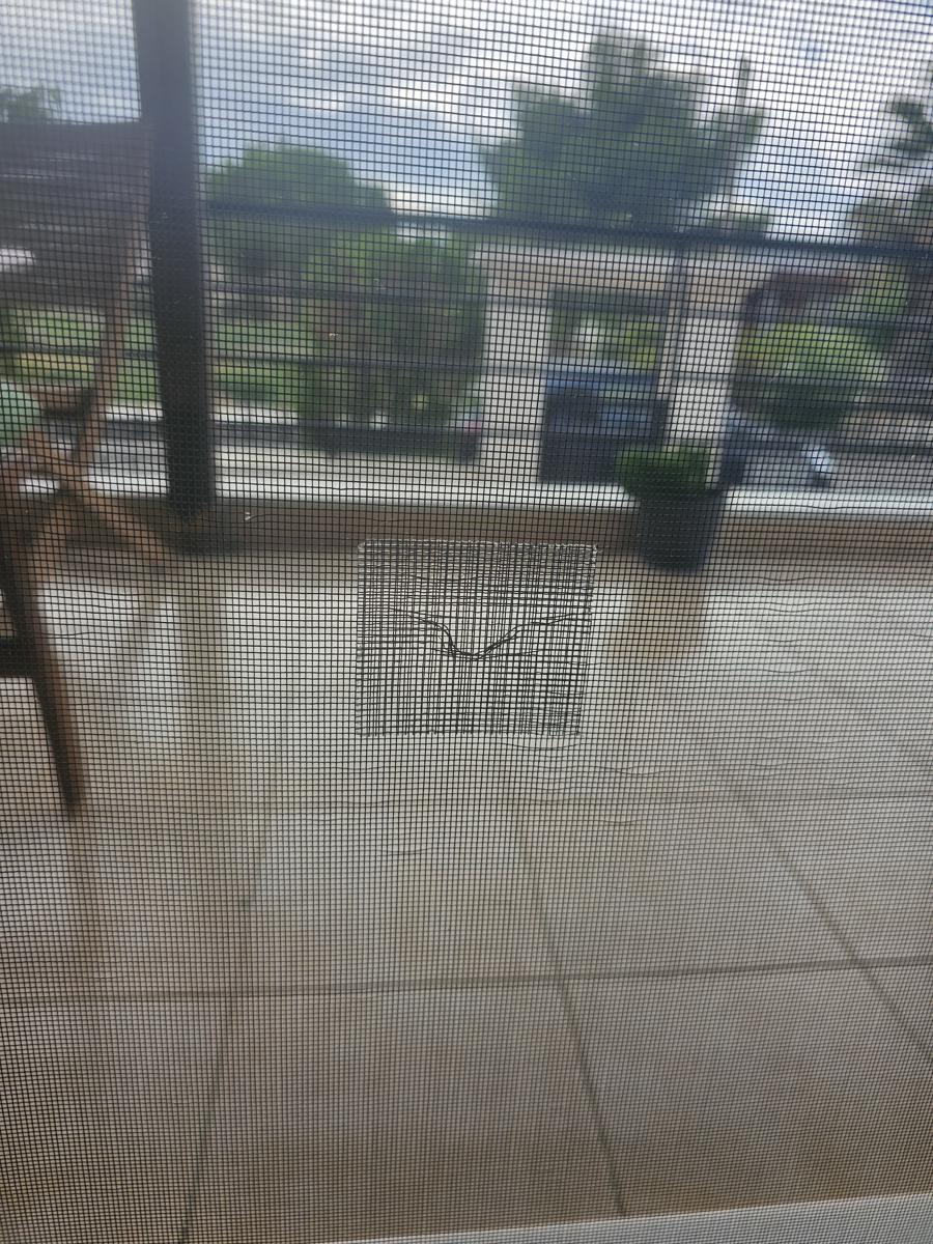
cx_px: 466
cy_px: 622
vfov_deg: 73.9
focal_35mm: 23
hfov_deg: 58.9
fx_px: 827
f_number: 1.7
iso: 10
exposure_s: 1/395
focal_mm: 6.3
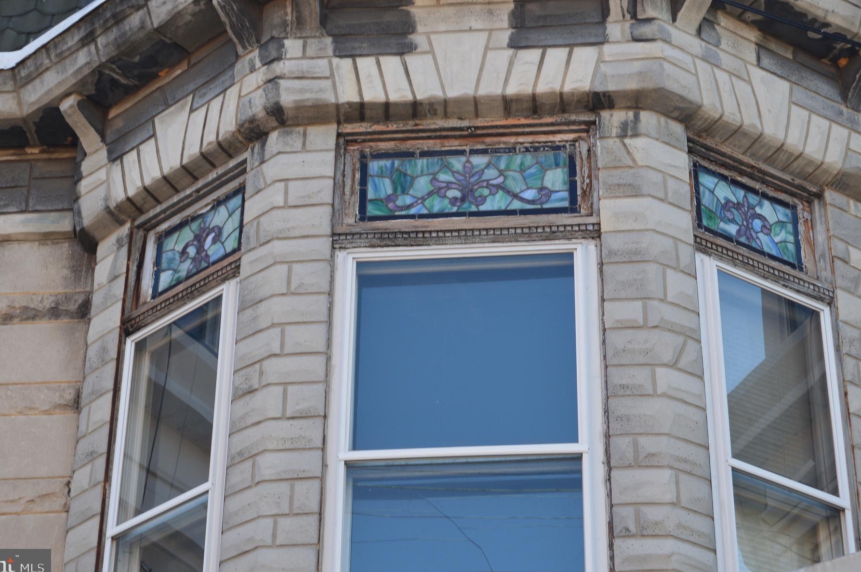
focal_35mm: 95
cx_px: 438
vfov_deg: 14.4
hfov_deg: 21.6
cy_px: 256
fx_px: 2259
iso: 125
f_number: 5.6
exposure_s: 1/100
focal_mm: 55
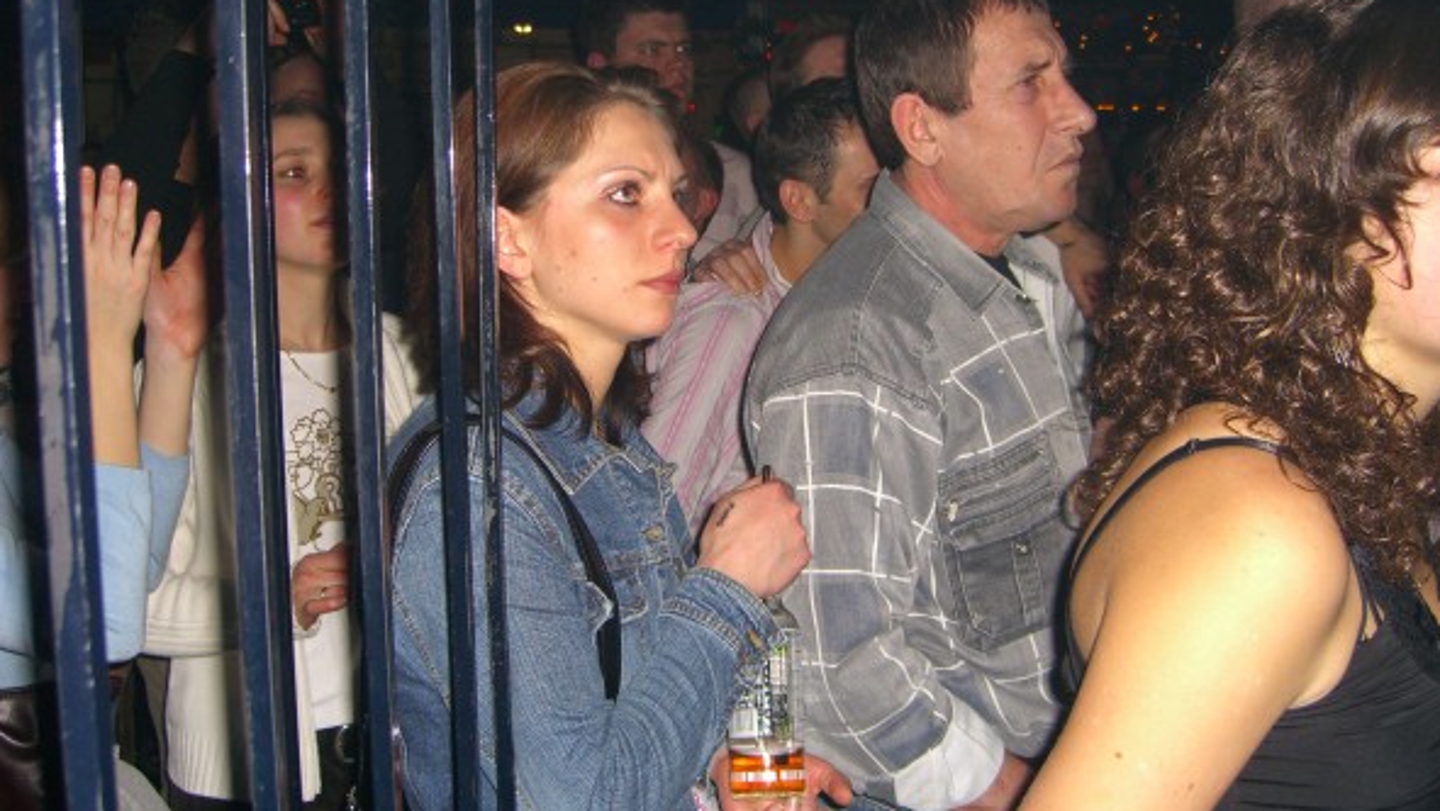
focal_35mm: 42
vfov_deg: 28.3
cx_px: 724
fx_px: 1604
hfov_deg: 48.3
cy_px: 321
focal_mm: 7.9
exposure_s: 1/60
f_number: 2.8
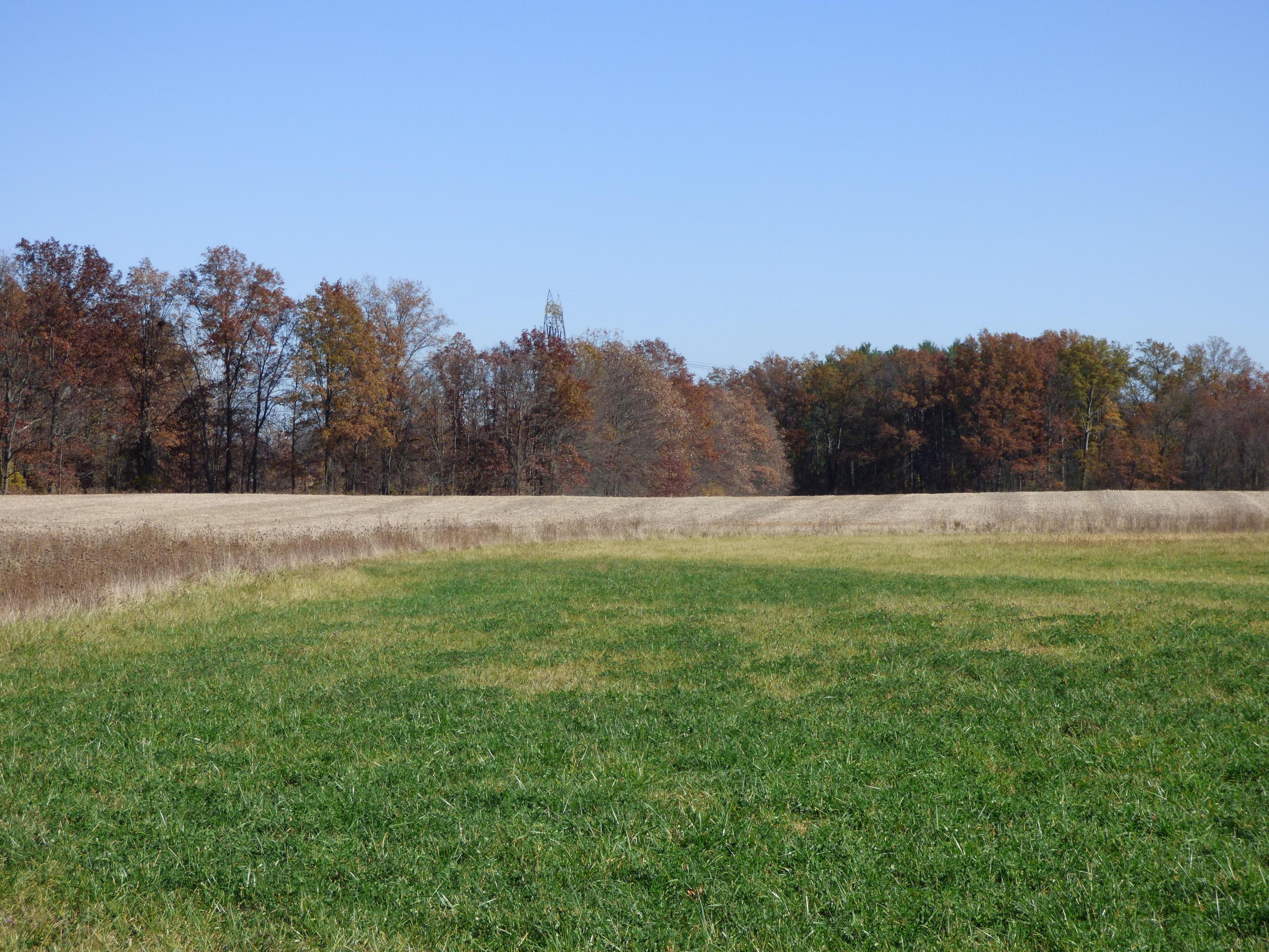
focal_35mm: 95
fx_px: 3483
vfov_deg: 15.6
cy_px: 476
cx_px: 634
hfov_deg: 20.7
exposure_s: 1/640
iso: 100
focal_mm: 17.01
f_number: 4.8
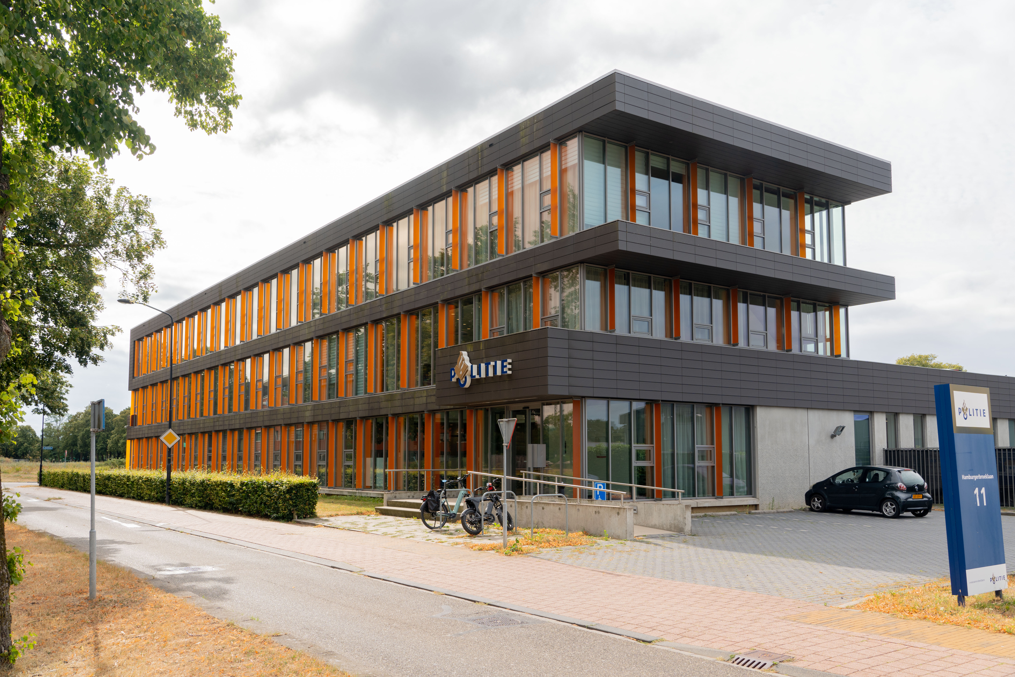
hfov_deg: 61.9
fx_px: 846
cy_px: 338
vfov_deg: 43.6
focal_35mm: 30
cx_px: 508
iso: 100
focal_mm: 30
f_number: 8
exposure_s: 1/50
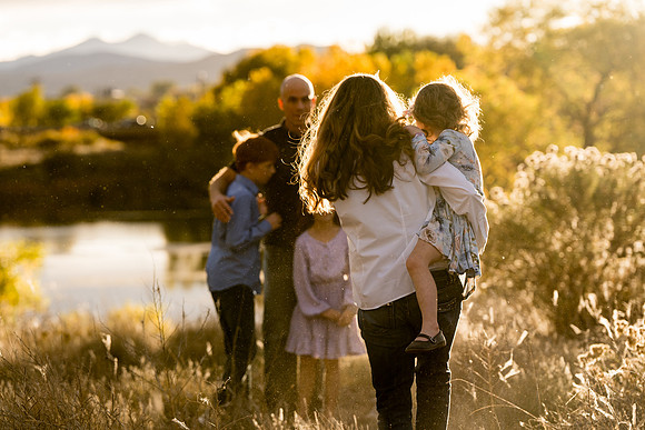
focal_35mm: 127
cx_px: 322
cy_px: 215
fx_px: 2276
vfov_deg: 10.8
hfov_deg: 16.1
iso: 250
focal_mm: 127
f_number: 4
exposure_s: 1/500
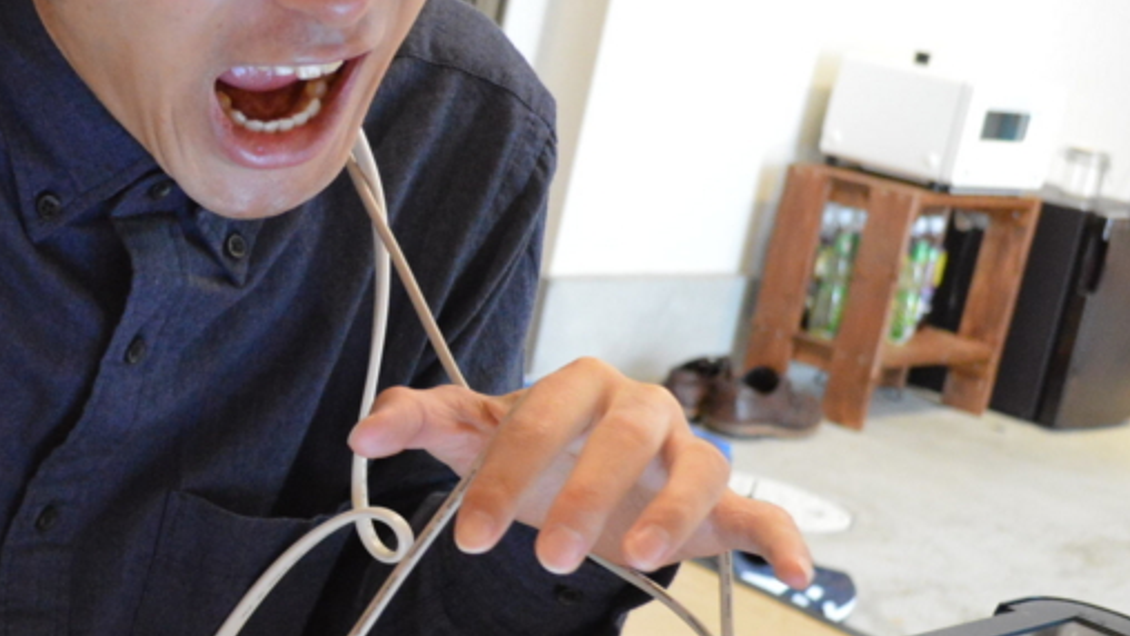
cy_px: 430
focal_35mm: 76
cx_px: 36
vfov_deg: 15.9
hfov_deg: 26.6
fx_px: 2278
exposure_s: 1/40
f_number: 4
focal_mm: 24
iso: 3200
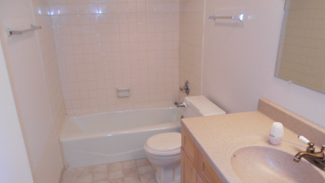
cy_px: 116
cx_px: 166
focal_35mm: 29
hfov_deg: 66.0
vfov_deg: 39.9
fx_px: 250
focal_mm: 4.6
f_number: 3.2
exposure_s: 1/30
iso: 200
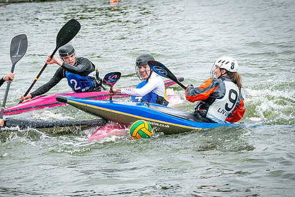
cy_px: 105
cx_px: 123
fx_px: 1753
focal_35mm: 214
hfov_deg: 9.6
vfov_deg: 6.4
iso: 3200
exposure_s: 1/2500
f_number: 8
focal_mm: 175
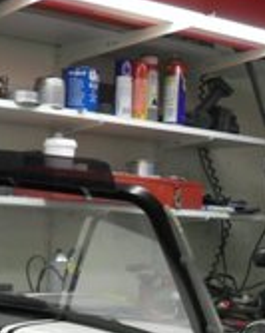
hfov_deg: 17.9
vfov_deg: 23.0
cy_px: 269
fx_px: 806
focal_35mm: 82
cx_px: -34
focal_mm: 6.2
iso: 200
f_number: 2.8
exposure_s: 1/30
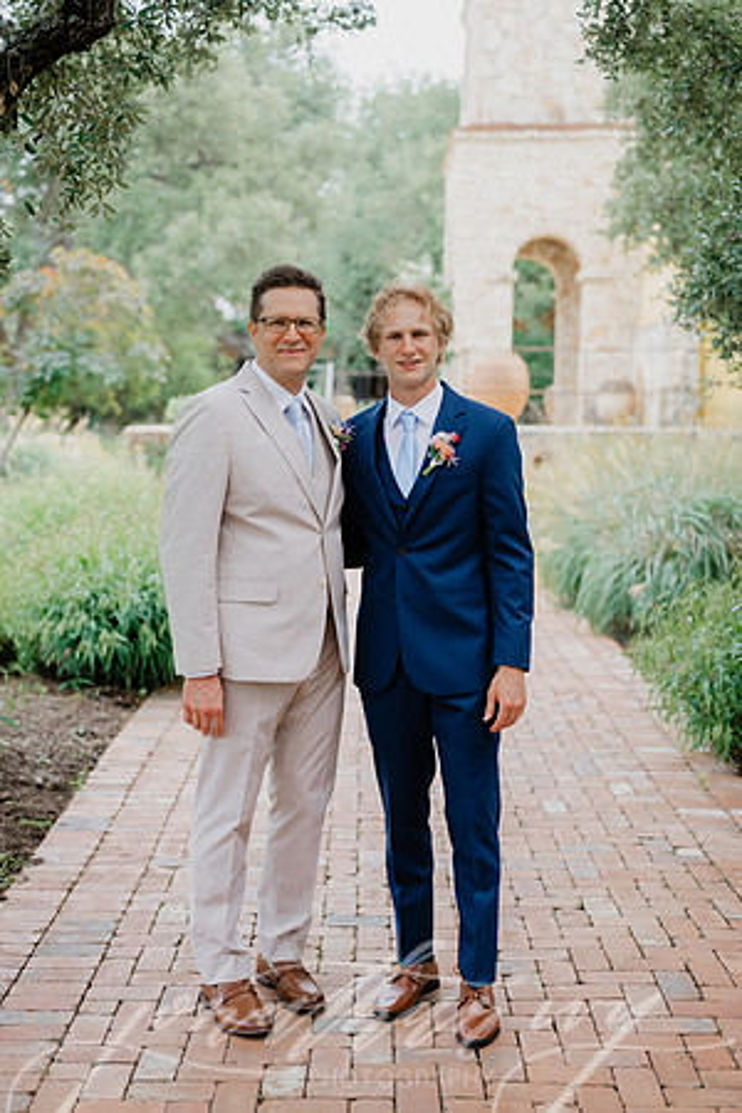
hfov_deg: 27.0
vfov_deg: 39.6
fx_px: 1546
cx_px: 371
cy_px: 556
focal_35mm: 50
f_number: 2.5
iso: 160
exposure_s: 1/640
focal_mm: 50
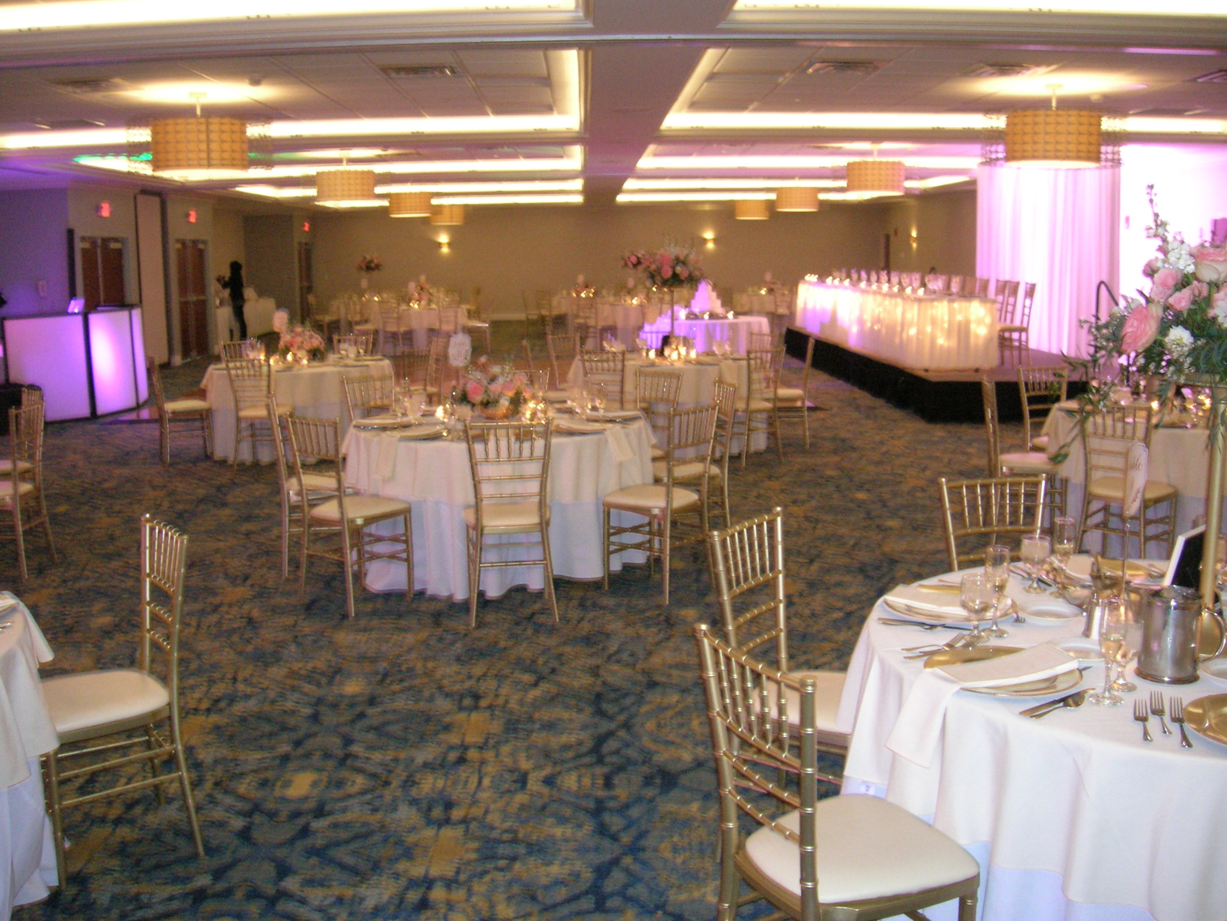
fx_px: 1205
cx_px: 614
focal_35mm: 34
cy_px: 460
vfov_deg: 41.8
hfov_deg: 54.0
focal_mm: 5.7
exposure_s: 1/3.3
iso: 200
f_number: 2.9
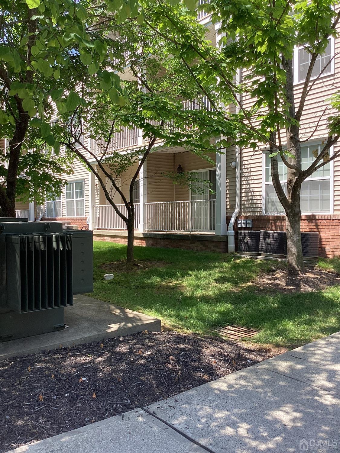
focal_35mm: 31
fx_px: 406
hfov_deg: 45.4
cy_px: 226
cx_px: 170
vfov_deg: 58.4
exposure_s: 1/220
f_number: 2.4
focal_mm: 3.3
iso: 25
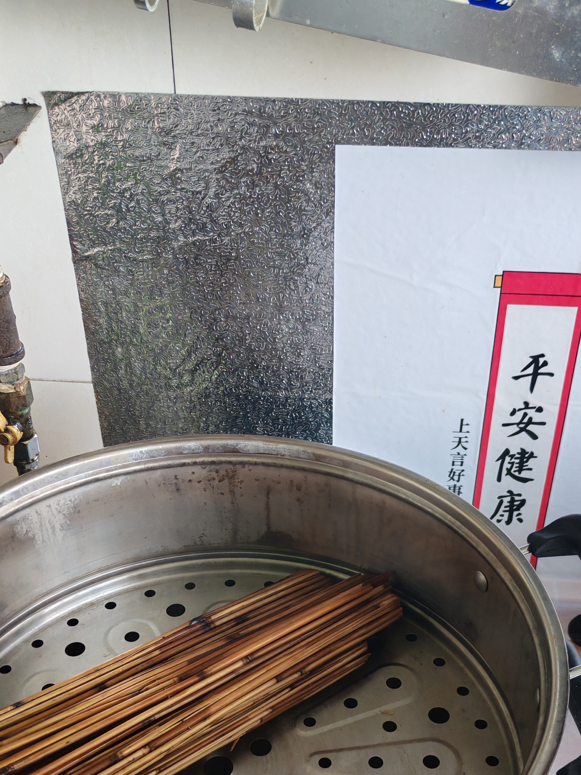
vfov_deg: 41.6
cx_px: 308
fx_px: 985
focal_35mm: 44
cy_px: 586
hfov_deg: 32.9
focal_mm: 5.52
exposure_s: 1/100
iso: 200
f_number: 1.95
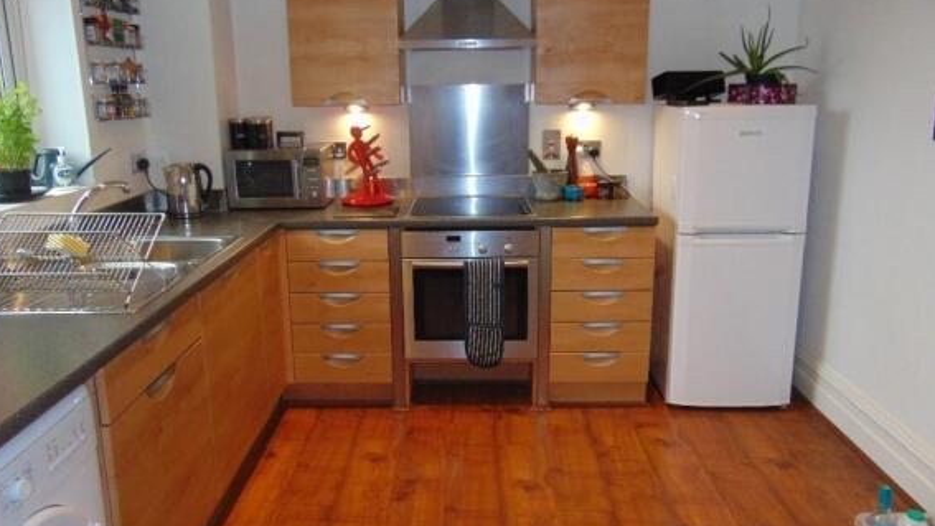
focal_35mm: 28
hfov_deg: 67.9
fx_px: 694
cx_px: 458
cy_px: 243
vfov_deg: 41.5
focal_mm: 4.5
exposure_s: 1/30
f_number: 3
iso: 200
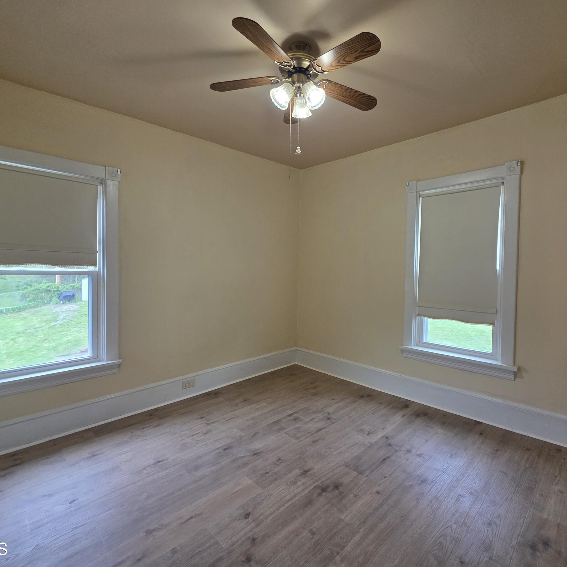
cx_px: 317
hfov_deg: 87.1
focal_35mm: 16
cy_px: 280
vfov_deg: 87.4
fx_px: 297
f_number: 1.9
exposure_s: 1/120
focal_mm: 2.2
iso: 100
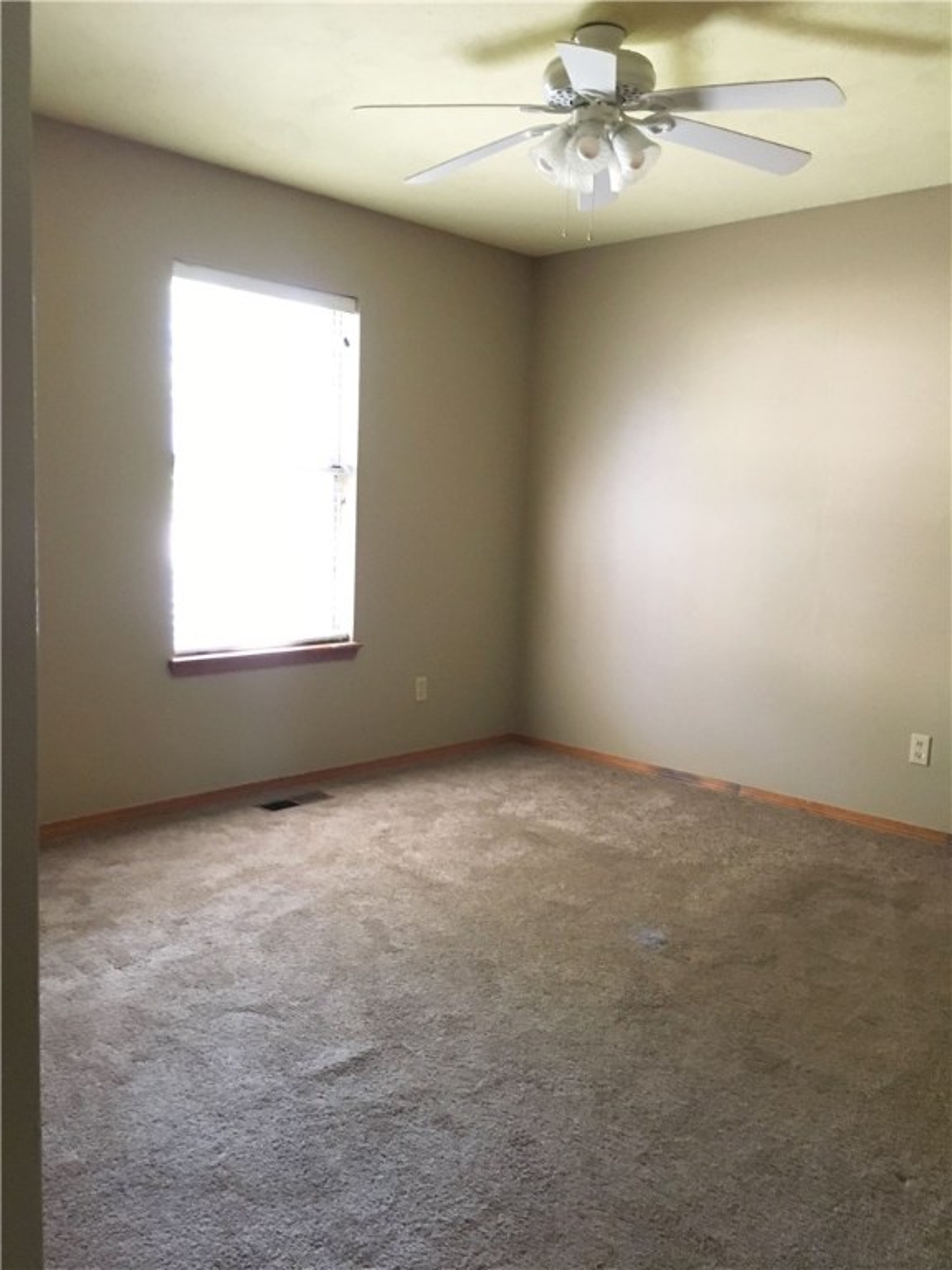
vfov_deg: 61.7
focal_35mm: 29
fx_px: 1063
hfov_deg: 48.2
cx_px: 476
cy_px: 635
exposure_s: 1/20
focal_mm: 4.15
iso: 200
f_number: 2.2
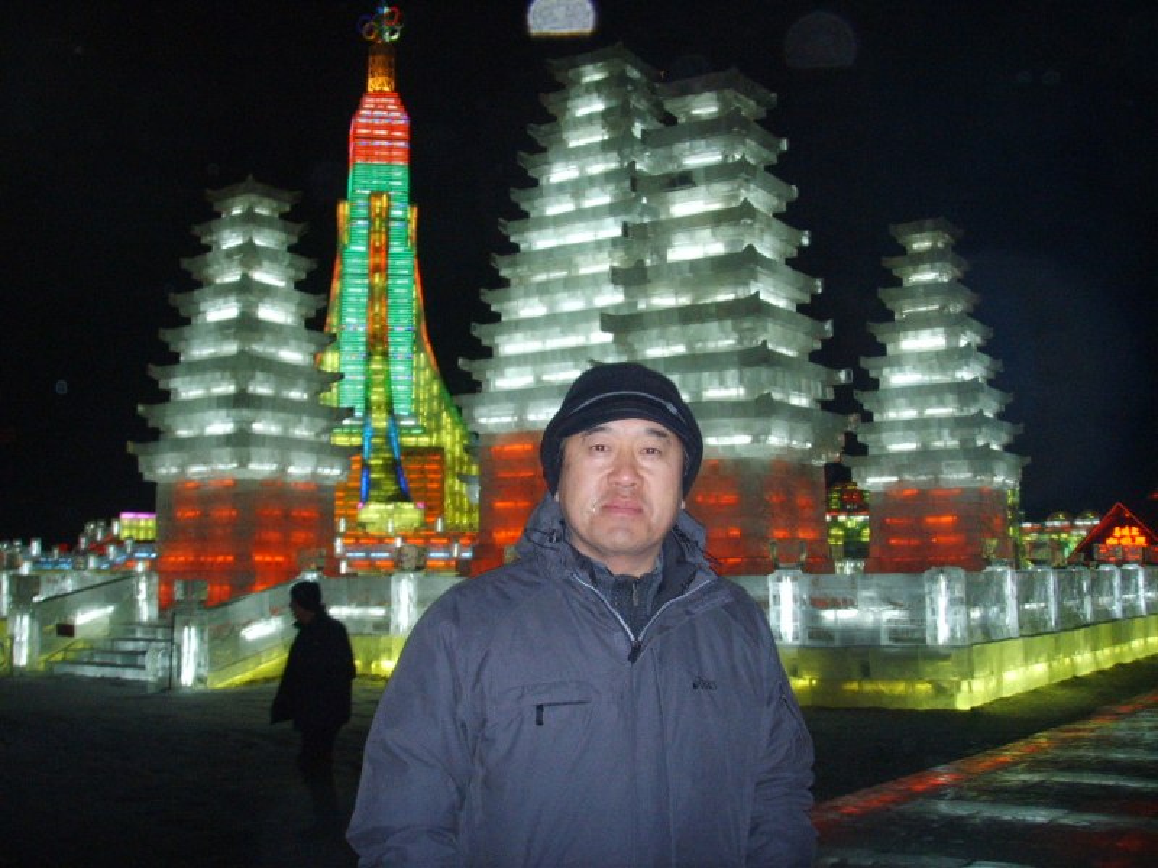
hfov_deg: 47.9
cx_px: 579
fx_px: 1305
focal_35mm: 39
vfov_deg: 36.8
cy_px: 434
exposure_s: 1/45
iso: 219
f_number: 3.5
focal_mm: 6.6
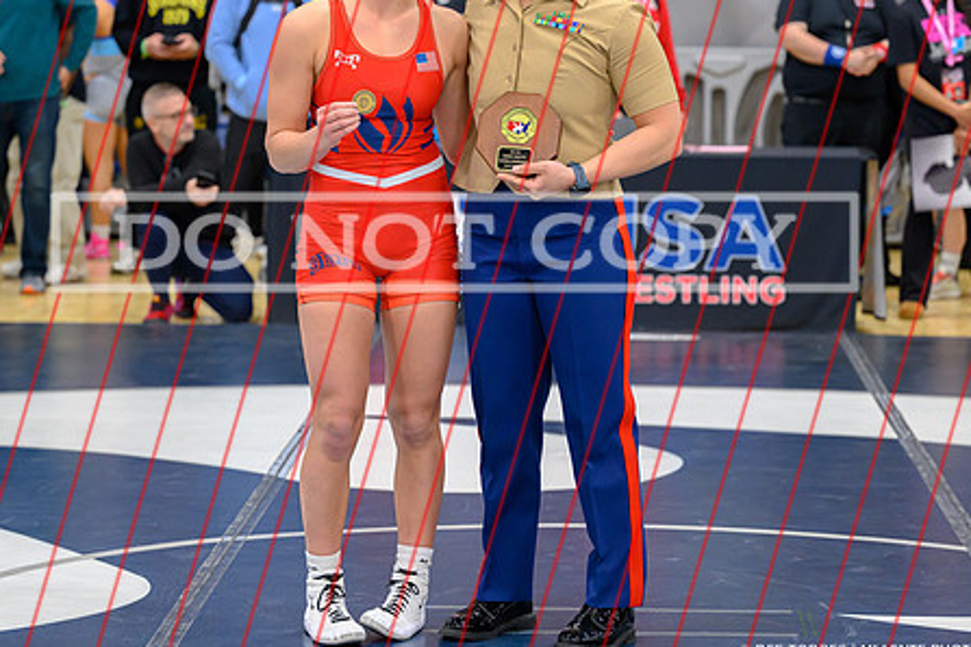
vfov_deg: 10.5
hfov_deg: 15.8
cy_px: 245
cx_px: 474
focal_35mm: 130
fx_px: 3506
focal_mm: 79
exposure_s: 1/800
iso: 2200
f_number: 2.8
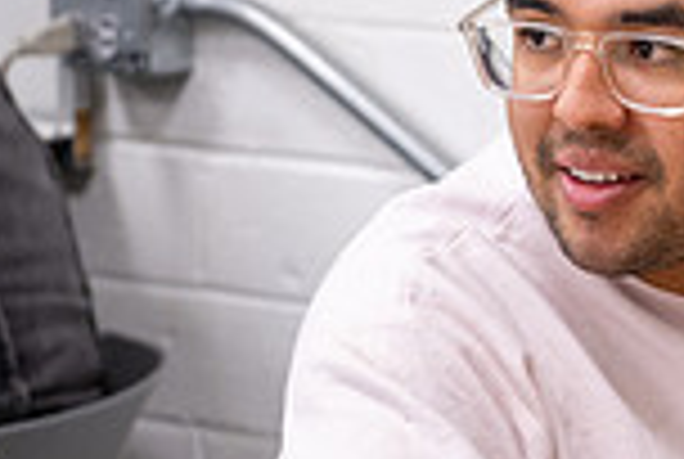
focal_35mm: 329
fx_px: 6263
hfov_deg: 6.2
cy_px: 319
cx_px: 793
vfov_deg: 4.2
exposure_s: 1/200
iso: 1000
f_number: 2.8
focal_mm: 70
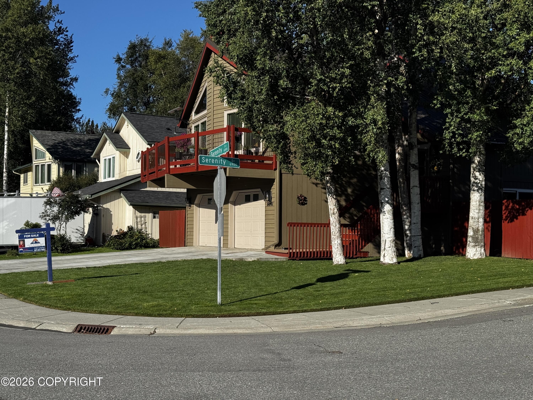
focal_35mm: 48
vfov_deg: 30.3
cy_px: 200
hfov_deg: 39.7
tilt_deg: +1.6
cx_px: 266
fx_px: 739
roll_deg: -1.0
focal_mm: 6.76
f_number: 1.78
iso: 64
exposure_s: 1/4975
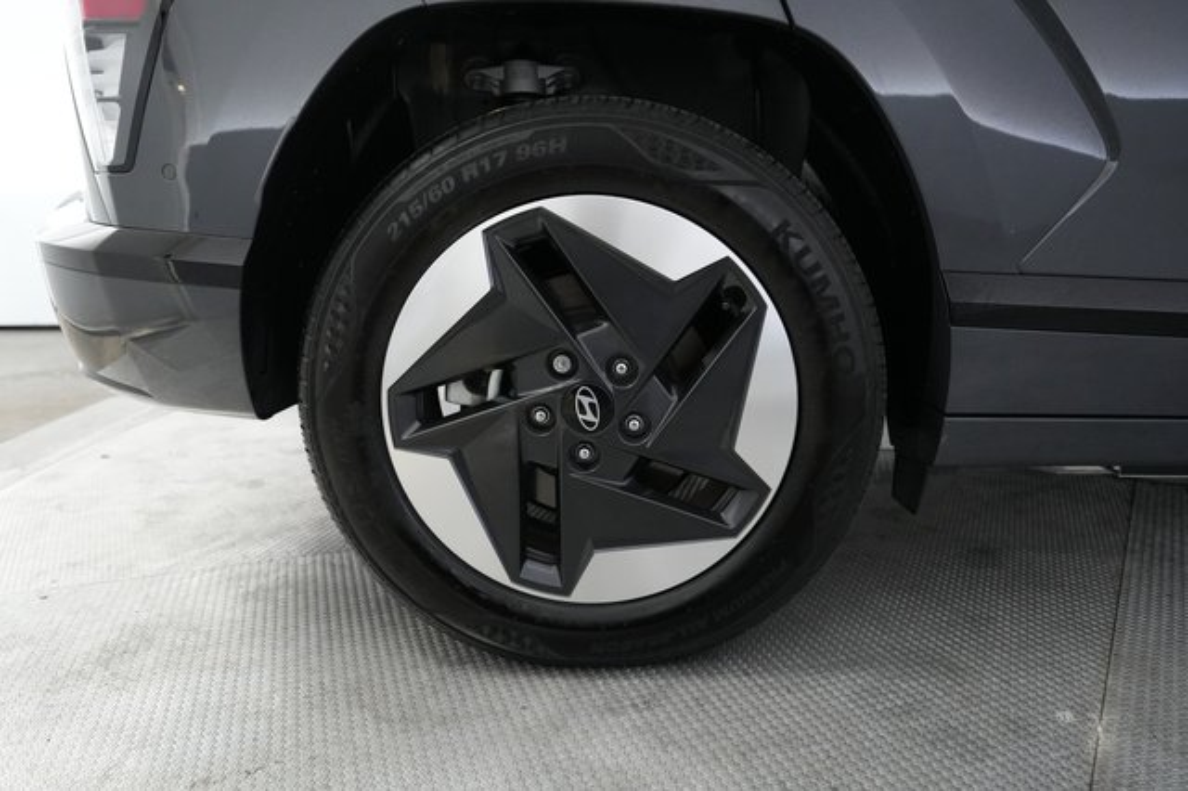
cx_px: 594
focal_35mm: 24
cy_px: 396
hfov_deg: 73.8
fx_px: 792
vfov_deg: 53.1
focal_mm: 24
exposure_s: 1/160
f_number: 2.8
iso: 4000
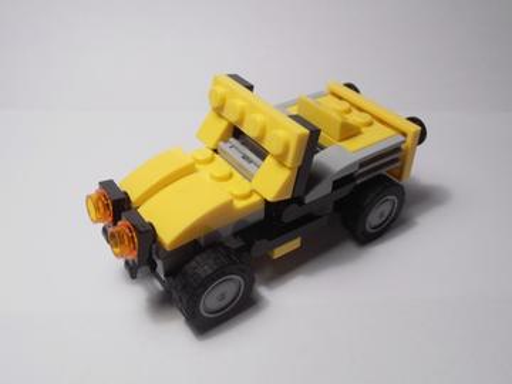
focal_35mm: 37
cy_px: 192
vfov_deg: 38.7
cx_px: 256
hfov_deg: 50.1
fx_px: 547
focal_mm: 6.61
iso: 80
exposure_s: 1/80
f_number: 3.9
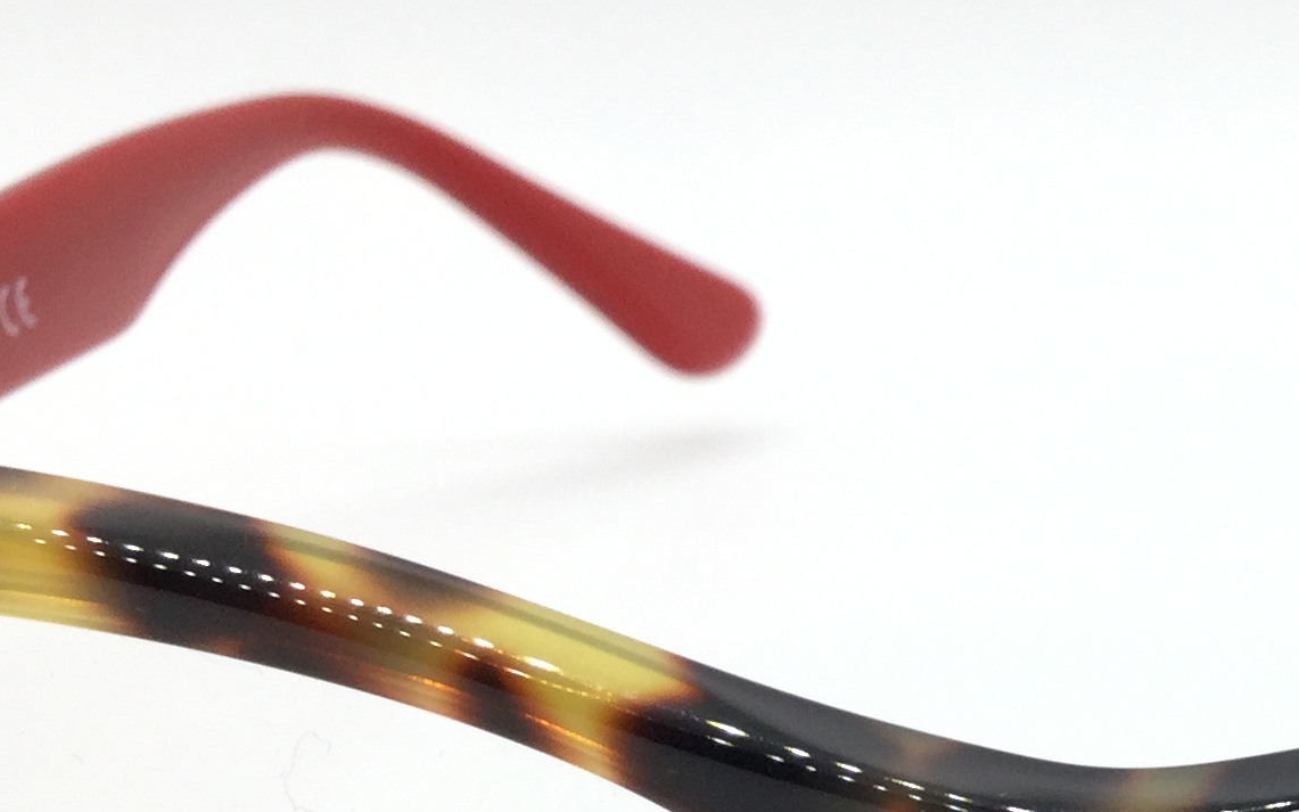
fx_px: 3328
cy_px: 782
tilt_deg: -29.0
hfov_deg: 21.4
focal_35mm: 94
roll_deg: -1.1
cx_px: 1256
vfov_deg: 13.7
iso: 25
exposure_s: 1/50
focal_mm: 3.3
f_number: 2.4
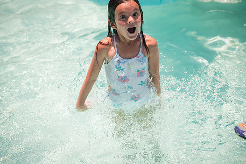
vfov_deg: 17.7
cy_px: 78
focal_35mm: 77
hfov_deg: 26.3
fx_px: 526
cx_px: 121
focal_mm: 70
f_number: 2.8
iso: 160
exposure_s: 1/4000
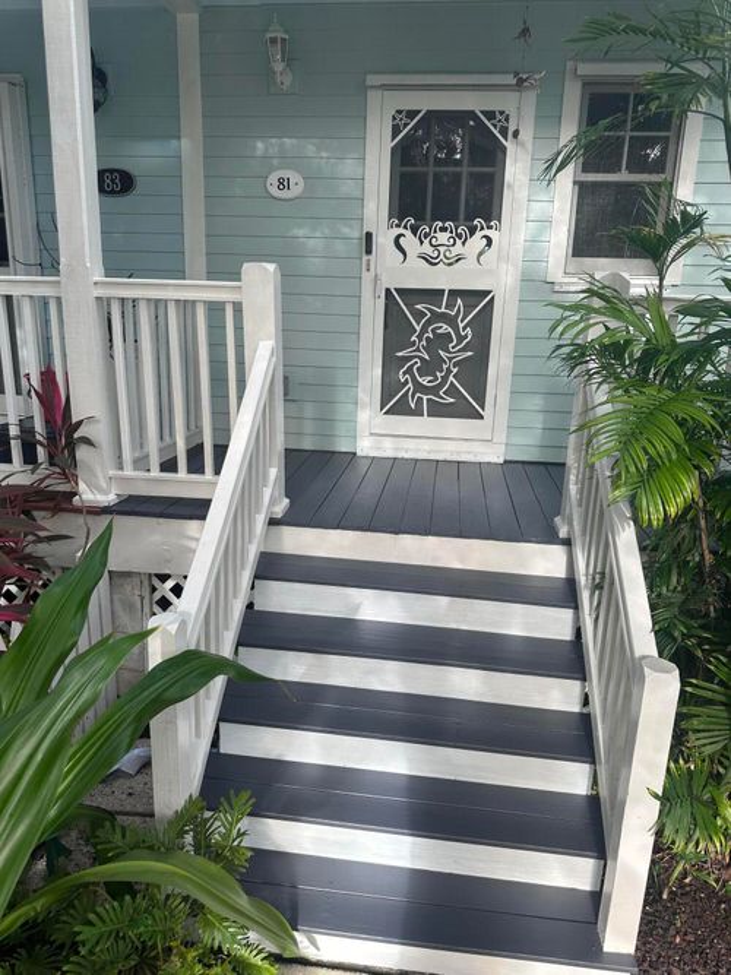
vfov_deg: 71.6
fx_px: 676
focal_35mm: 24
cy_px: 488
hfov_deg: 56.8
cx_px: 366
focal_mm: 6.86
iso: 80
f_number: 1.78
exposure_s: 1/694
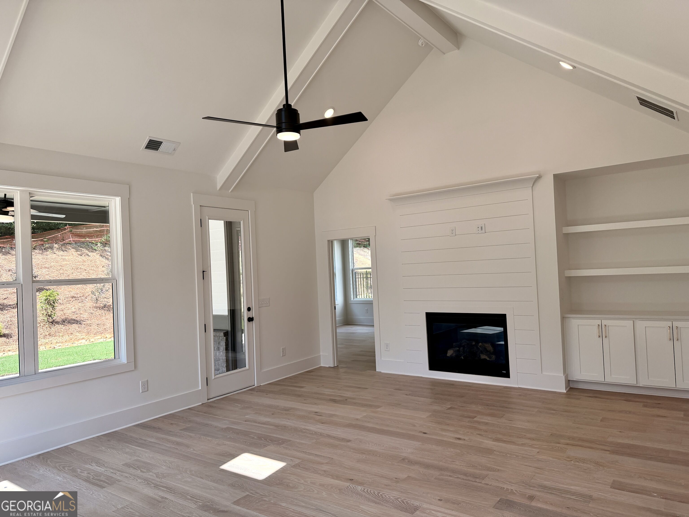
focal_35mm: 24
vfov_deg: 56.8
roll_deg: +2.4
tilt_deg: +1.0
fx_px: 478
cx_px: 344
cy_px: 258
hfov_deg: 71.6
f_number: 1.78
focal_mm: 6.76
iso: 100
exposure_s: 1/708
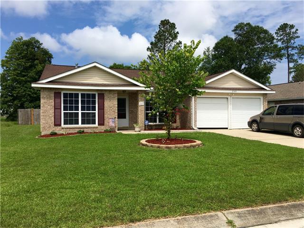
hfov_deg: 61.7
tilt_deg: +1.8
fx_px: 255
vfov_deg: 48.2
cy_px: 114
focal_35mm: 29
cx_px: 152
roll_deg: +0.5
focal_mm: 4.15
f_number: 2.2
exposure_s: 1/2331
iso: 25
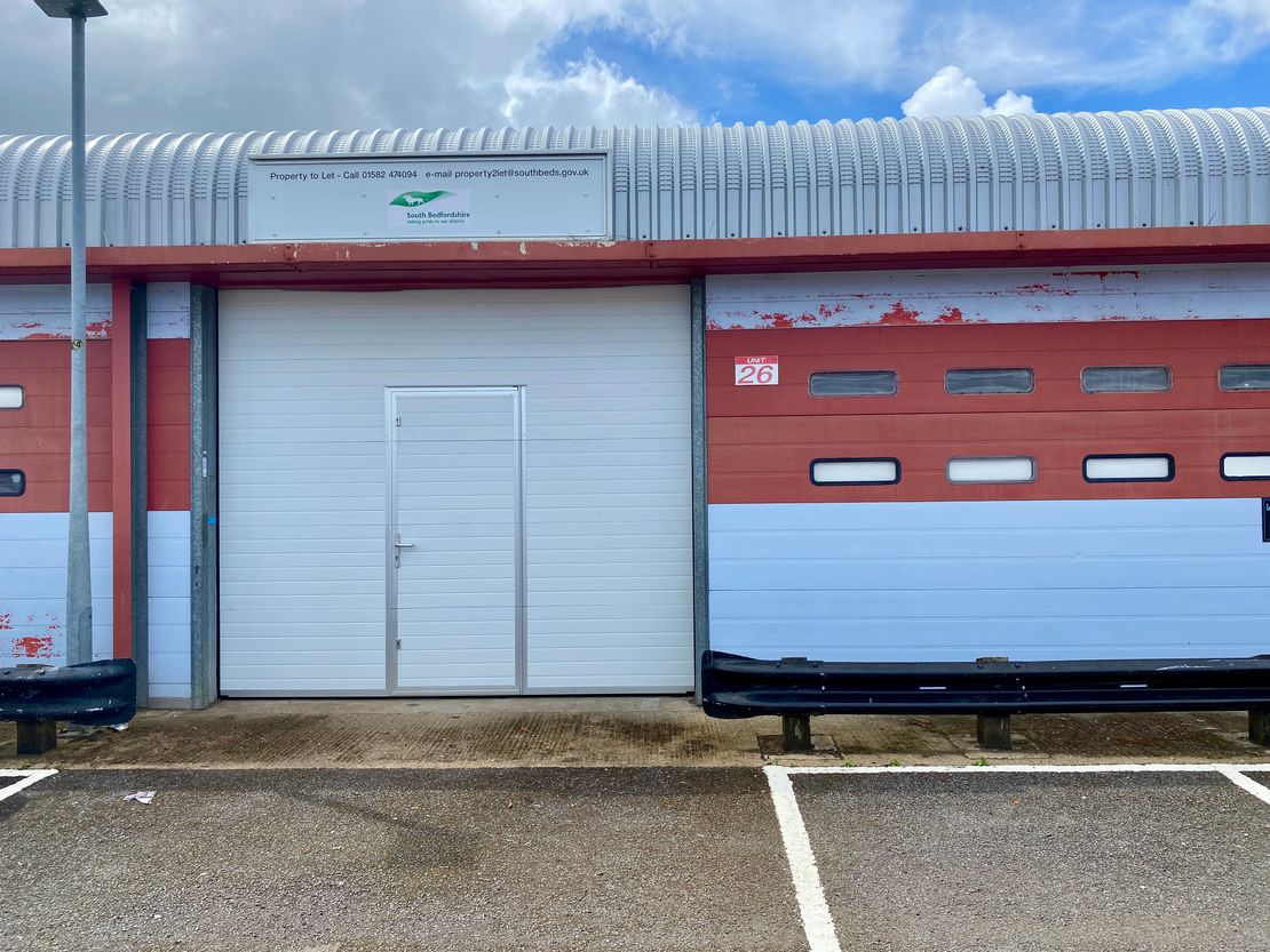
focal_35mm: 26
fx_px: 954
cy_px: 476
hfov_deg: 67.3
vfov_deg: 53.1
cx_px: 635
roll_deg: +1.0
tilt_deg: +0.0
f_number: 1.8
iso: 32
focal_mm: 4.25
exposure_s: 1/2141
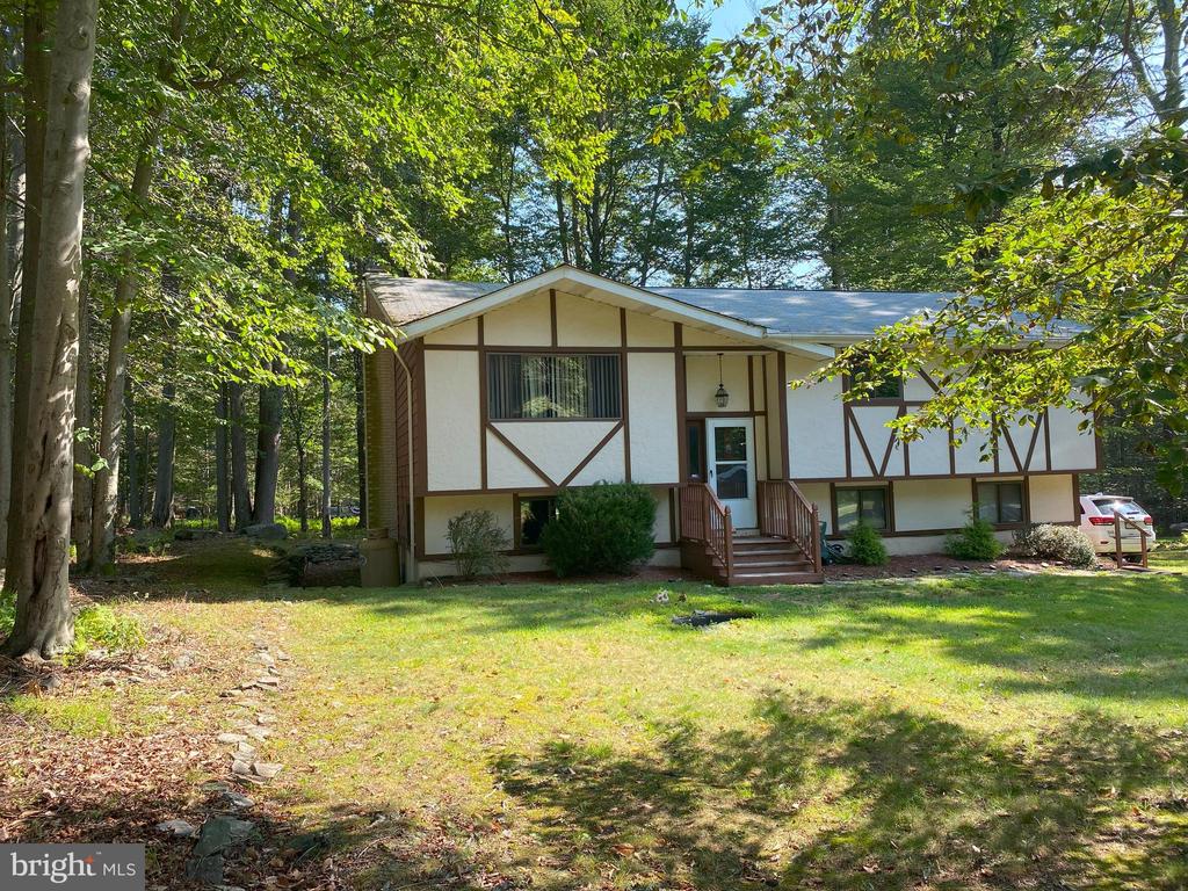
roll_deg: +1.5
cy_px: 446
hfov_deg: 67.3
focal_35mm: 26
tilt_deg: +2.8
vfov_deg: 53.1
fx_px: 892
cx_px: 594
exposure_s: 1/469
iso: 32
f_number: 1.8
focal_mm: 4.25
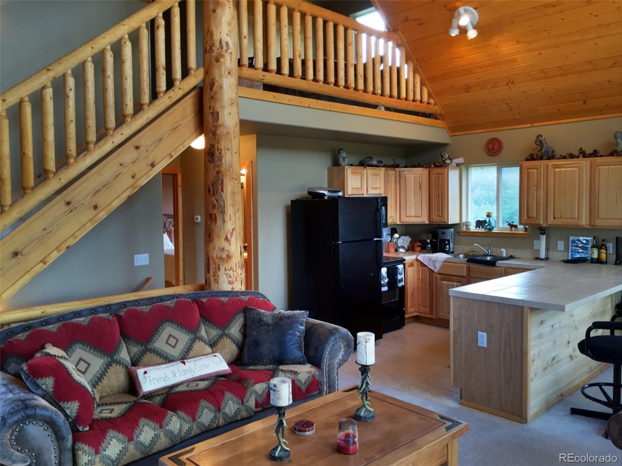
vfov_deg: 48.2
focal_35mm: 29
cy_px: 233
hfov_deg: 61.7
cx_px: 311
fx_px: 521
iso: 32
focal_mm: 4.15
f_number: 2.2
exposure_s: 1/40
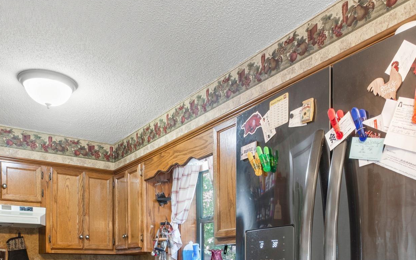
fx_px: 420
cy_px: 270
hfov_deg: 52.5
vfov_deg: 31.4
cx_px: 240
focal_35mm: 37
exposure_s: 3.2
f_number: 9
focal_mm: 12
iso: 250
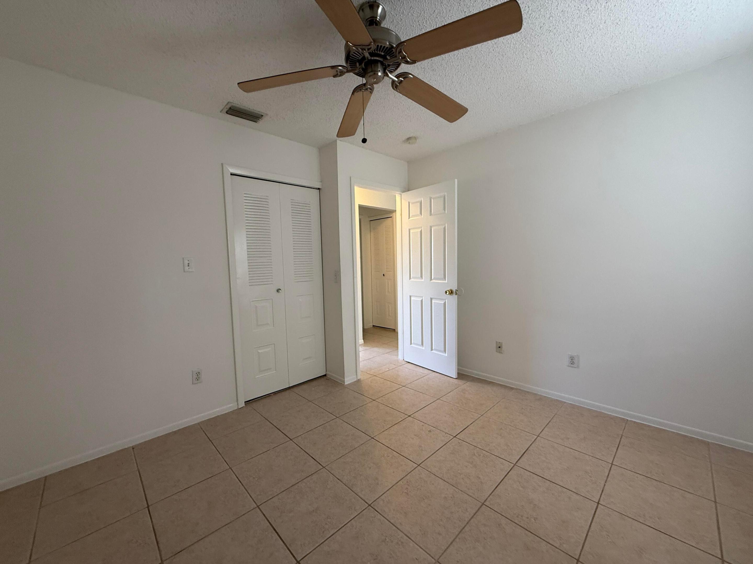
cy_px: 282
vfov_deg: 85.7
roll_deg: +0.9
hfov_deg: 102.1
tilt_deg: -2.6
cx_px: 376
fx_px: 305
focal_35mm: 14
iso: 200
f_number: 2.2
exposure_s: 1/60
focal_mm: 2.22
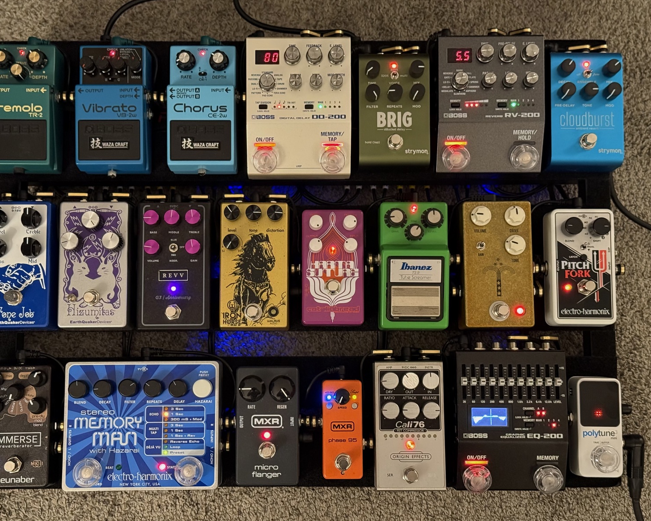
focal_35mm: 51
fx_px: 983
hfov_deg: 36.6
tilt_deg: -75.9
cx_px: 302
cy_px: 265
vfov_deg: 29.7
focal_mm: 6.76
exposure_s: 1/33
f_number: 1.78
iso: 500
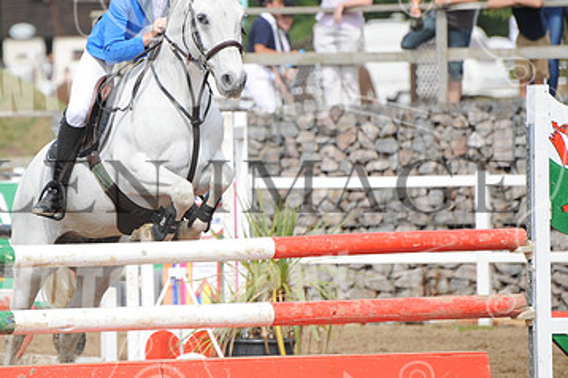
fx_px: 6904
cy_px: 168
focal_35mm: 438
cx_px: 160
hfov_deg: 4.7
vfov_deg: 3.1
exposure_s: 1/1000
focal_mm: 270
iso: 320
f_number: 5.6
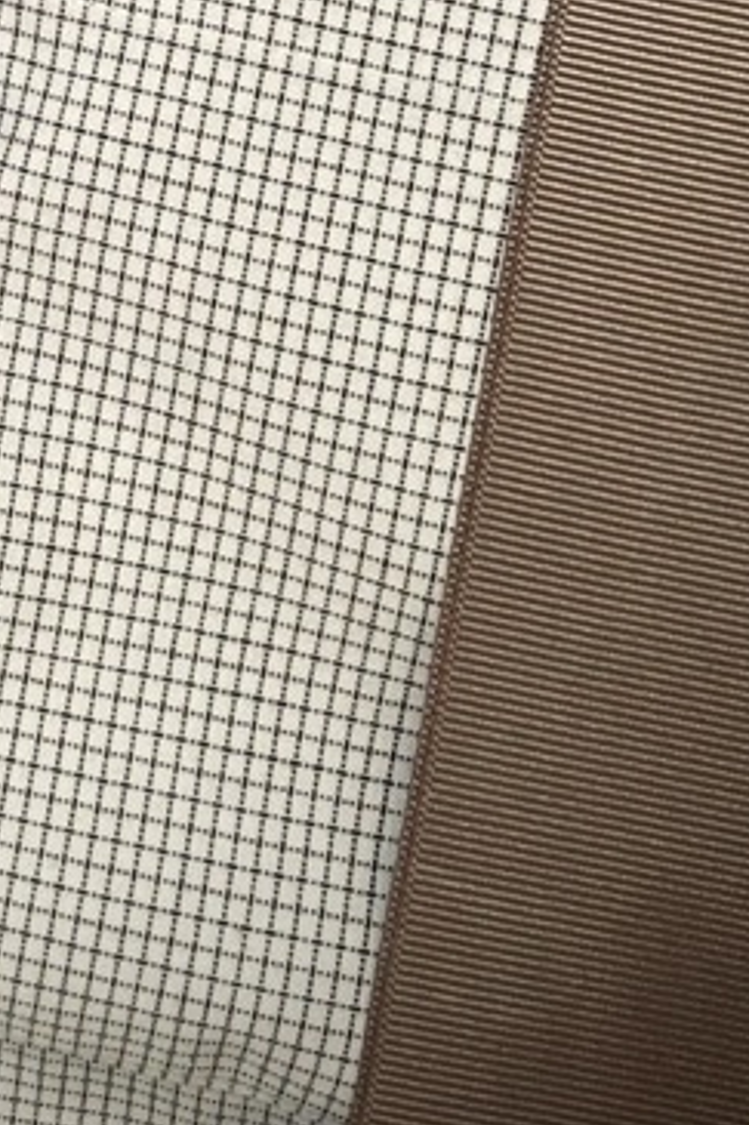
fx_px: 2936
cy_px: -453
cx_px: -227
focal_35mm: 94
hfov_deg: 14.0
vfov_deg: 19.5
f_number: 1.9
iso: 50
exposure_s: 1/121
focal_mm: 2.69
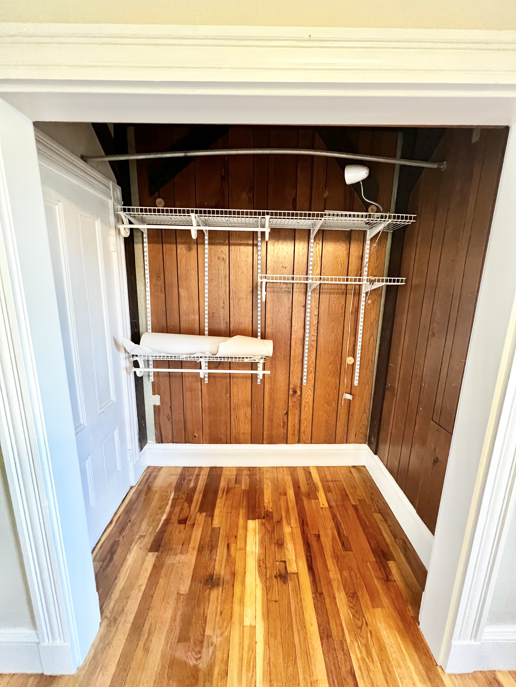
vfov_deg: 106.2
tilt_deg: -11.2
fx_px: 258
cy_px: 344
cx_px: 258
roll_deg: -0.9
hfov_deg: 89.9
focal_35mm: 13
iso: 640
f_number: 1.8
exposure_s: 1/60
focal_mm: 1.57
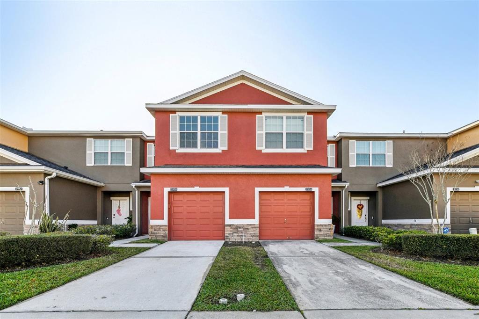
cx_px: 240
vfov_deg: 81.2
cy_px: 160
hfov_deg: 104.3
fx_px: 186
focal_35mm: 14
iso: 400
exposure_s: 1/400
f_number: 8
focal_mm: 14
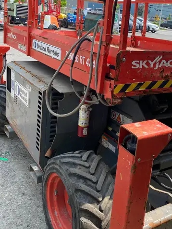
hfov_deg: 35.6
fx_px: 265
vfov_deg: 46.1
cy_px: 78
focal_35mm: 40
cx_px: 117
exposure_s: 1/1272
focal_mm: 4.25
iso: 32
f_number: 1.8
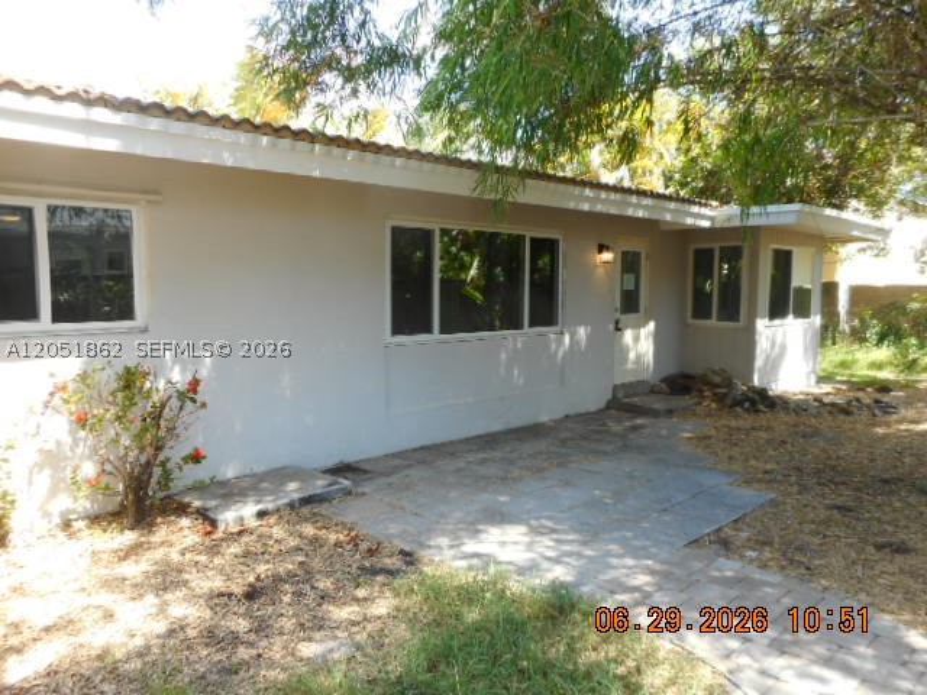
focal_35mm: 25
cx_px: 464
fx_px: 669
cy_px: 348
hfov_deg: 69.4
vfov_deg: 54.9
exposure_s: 1/50
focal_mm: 4.5
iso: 80
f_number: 3.7
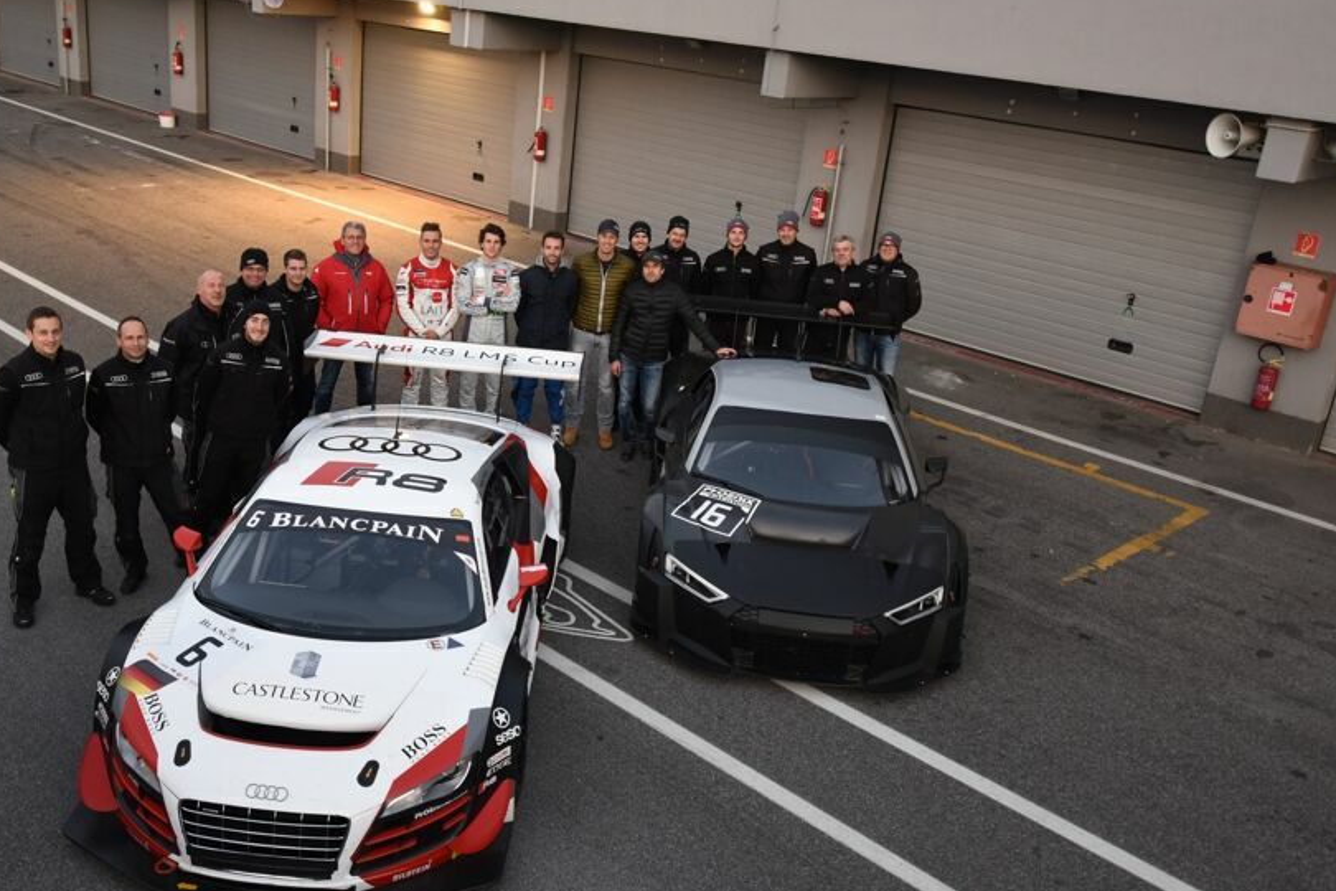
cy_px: 444
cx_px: 557
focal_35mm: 35
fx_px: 1299
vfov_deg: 37.9
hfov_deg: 54.2
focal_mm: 24
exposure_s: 1/30
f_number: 2.8
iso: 1000
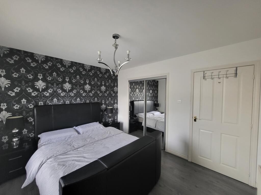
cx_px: 130
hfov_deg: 106.2
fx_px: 98
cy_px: 98
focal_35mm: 13
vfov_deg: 89.9
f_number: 2.2
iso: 160
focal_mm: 1.74
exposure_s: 1/50
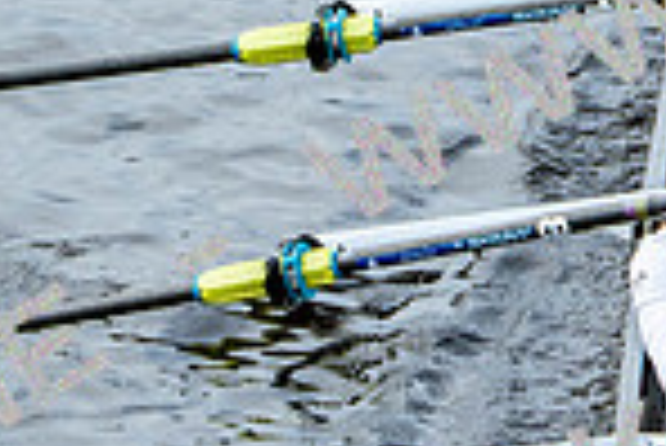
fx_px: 27184
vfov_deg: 0.9
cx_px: 860
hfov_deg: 1.4
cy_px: 232
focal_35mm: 1468
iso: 1250
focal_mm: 374
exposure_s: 1/1250
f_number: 6.3
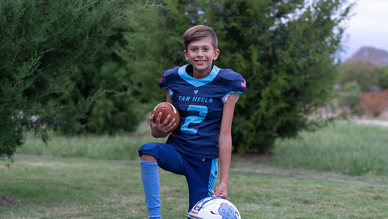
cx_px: 201
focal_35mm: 93
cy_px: 125
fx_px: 957
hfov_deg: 22.9
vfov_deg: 13.0
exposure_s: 1/320
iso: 500
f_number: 2.8
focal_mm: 77
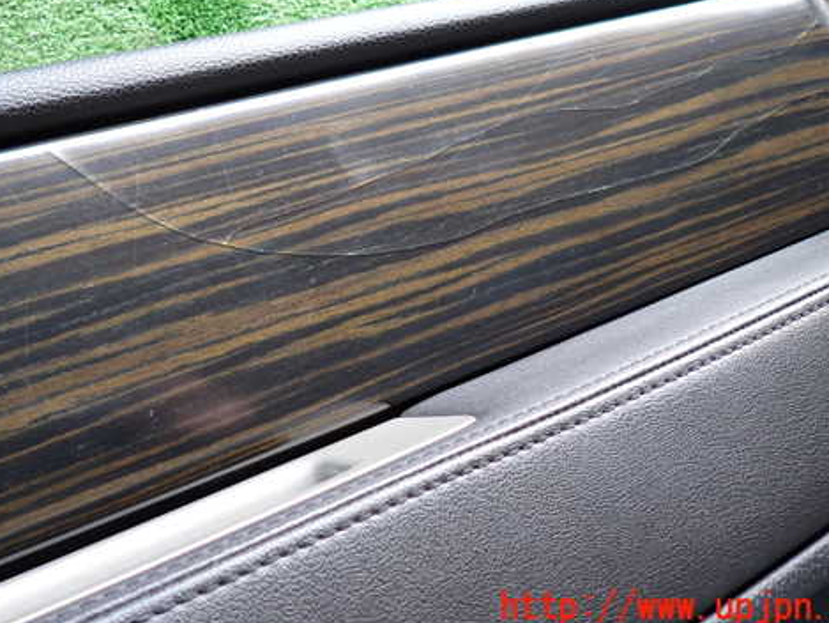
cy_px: 232
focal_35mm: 32
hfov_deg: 56.7
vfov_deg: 43.8
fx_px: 767
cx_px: 369
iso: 100
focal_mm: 4.5
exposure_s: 1/60
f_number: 2
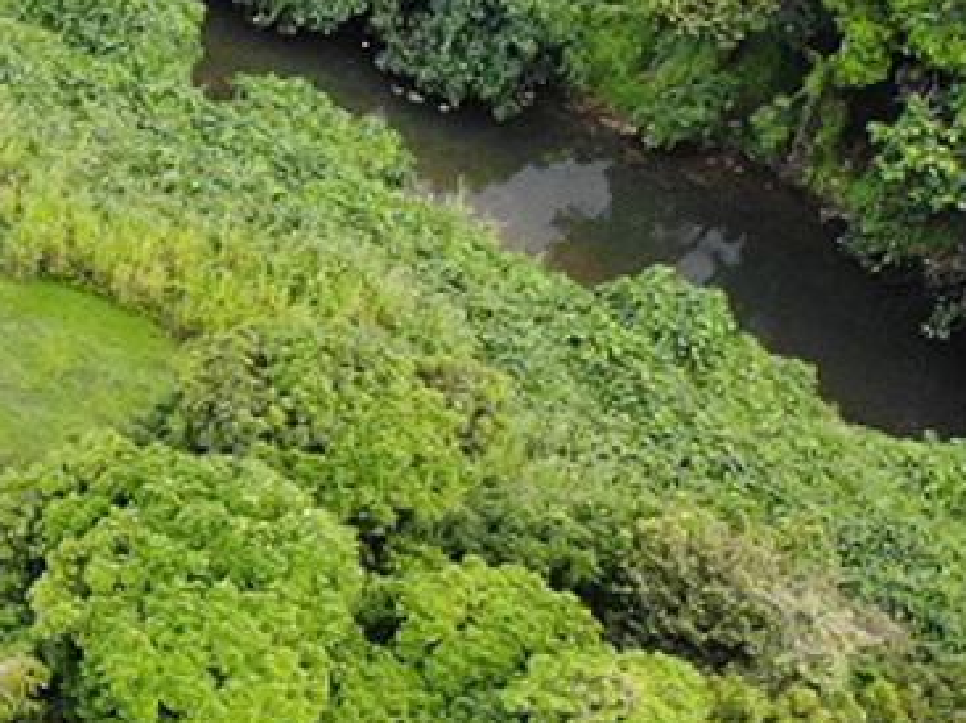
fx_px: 3514
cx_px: -1330
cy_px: 168
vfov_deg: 11.7
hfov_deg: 12.4
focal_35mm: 126
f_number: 2.8
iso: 100
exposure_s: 1/109
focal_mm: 4.5
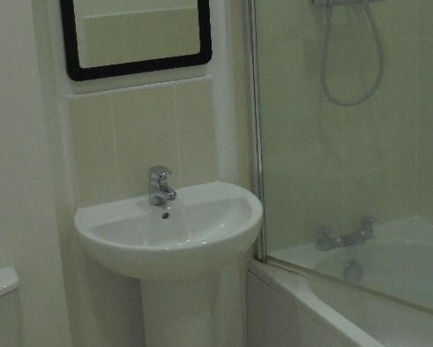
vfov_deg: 25.7
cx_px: 213
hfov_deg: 32.0
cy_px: 130
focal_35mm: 59
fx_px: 756
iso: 160
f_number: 3.7
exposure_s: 1/30
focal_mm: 5.3
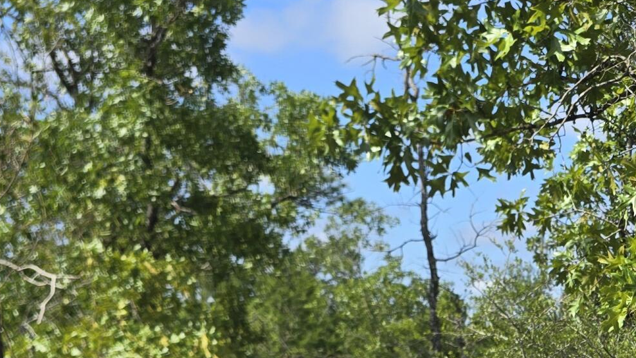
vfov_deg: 14.4
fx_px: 1282
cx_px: 821
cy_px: 592
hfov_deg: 24.4
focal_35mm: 76
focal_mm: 6.3
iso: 12
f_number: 1.7
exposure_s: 1/569
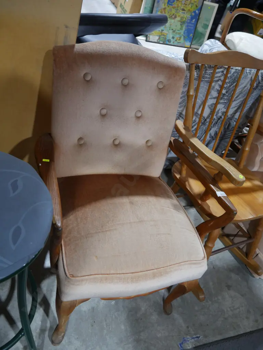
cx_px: 132
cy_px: 175
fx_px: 304
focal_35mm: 30
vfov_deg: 59.9
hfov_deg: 46.8
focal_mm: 15
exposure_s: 1/60
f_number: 3.6
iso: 500
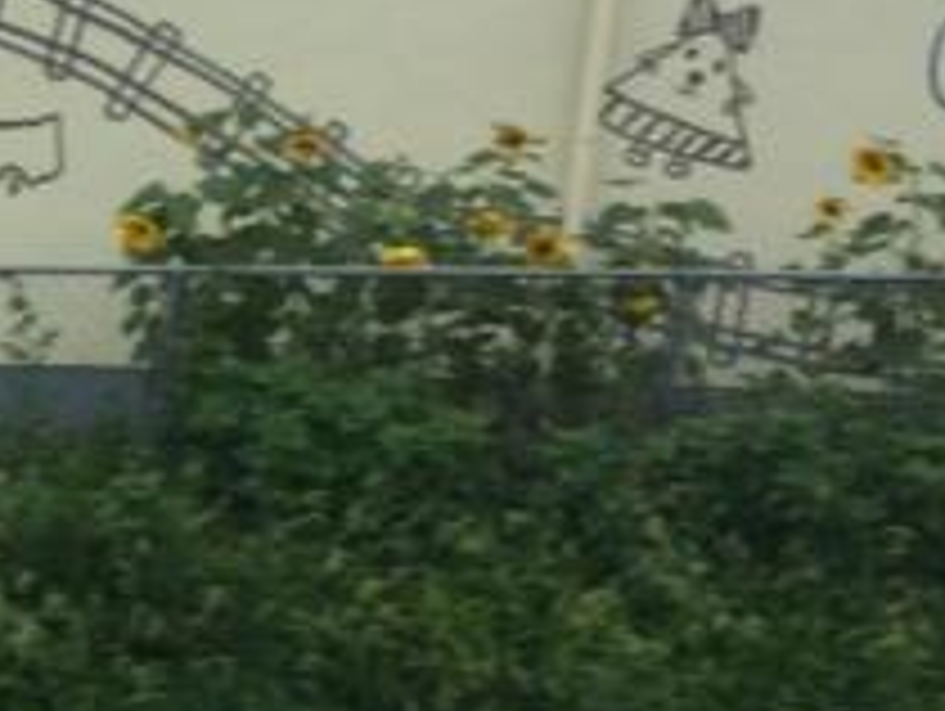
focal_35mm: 66
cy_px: 90
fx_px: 1804
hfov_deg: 27.8
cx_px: 22
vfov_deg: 21.9
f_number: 2.4
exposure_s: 1/471
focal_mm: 3.3
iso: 25
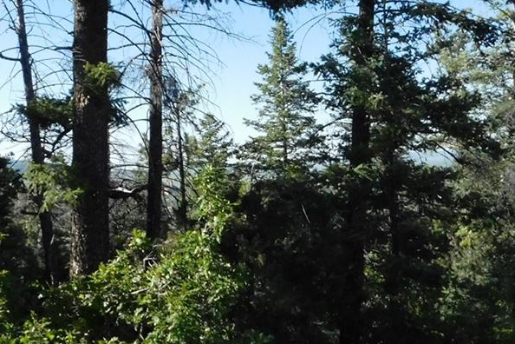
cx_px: 249
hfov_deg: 34.5
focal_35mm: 58
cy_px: 128
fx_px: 830
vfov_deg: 23.3
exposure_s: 1/1250
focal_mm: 4
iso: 800
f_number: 6
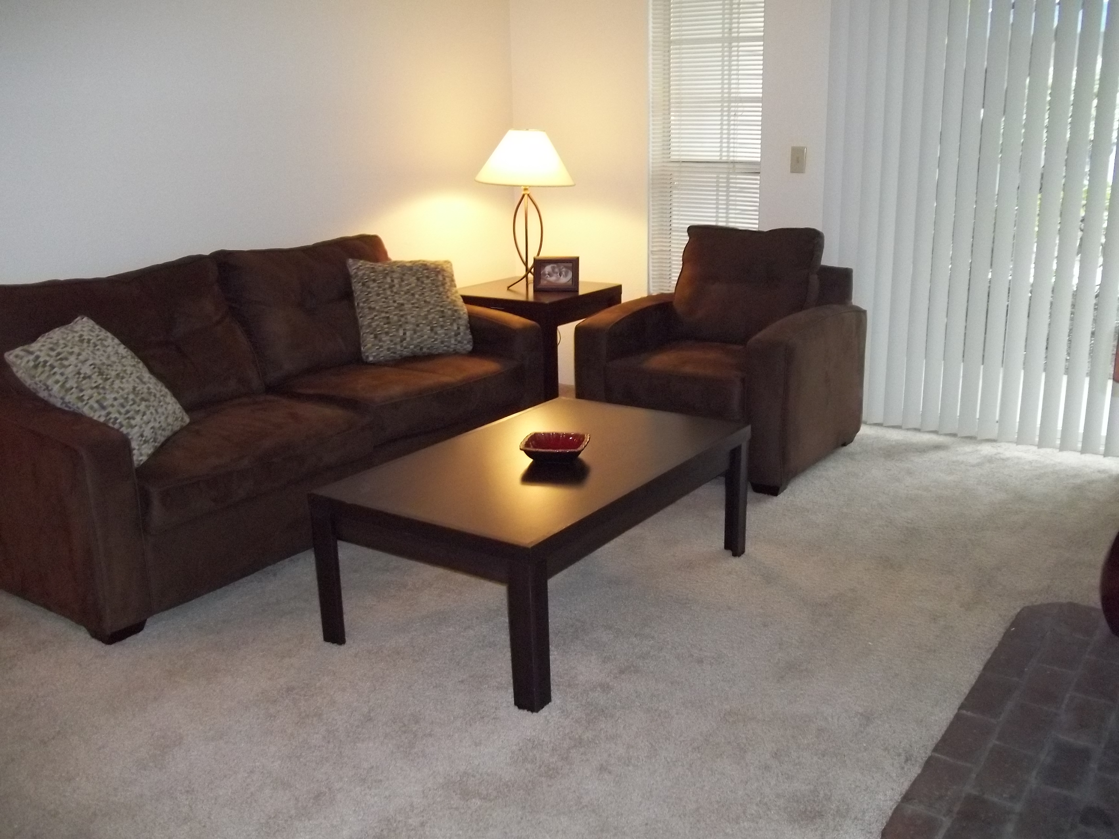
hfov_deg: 56.8
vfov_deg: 44.2
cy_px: 420
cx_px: 560
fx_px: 1034
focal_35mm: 32
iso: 250
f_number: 2.9
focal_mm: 5.7
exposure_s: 1/30
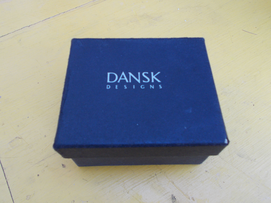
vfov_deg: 46.8
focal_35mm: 30
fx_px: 235
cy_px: 102
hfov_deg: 60.0
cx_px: 136
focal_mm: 5.3
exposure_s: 1/25
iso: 160
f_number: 3.4
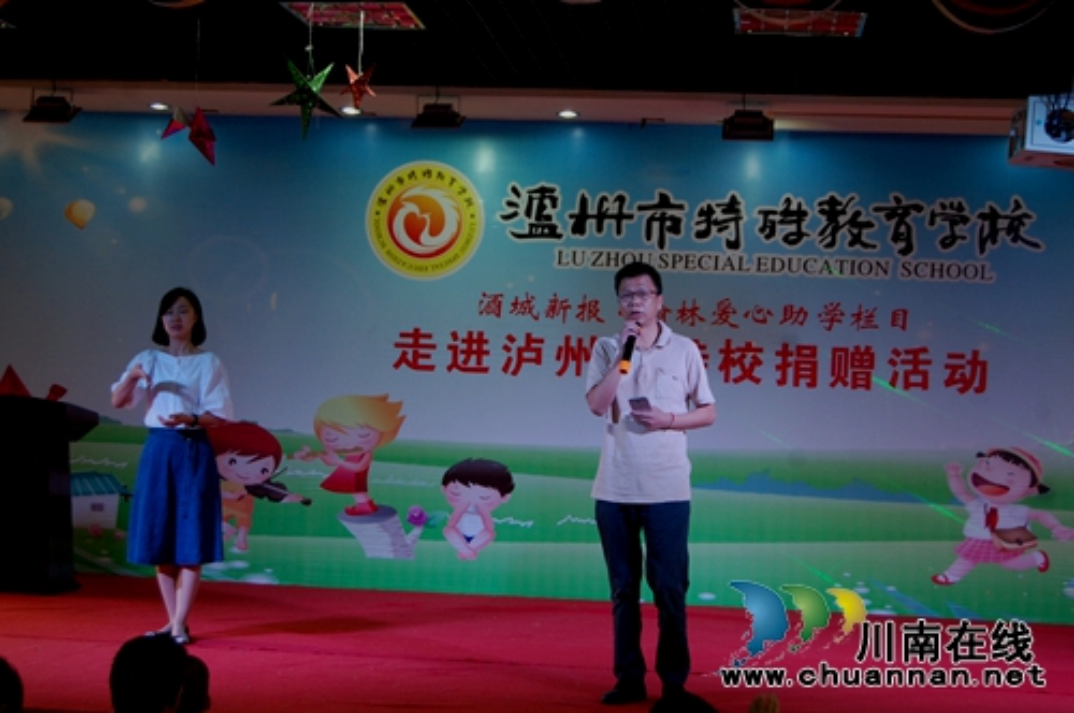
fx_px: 1877
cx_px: 537
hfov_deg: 31.9
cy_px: 356
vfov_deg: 21.5
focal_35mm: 63
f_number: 5.3
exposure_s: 1/60
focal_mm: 42
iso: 400
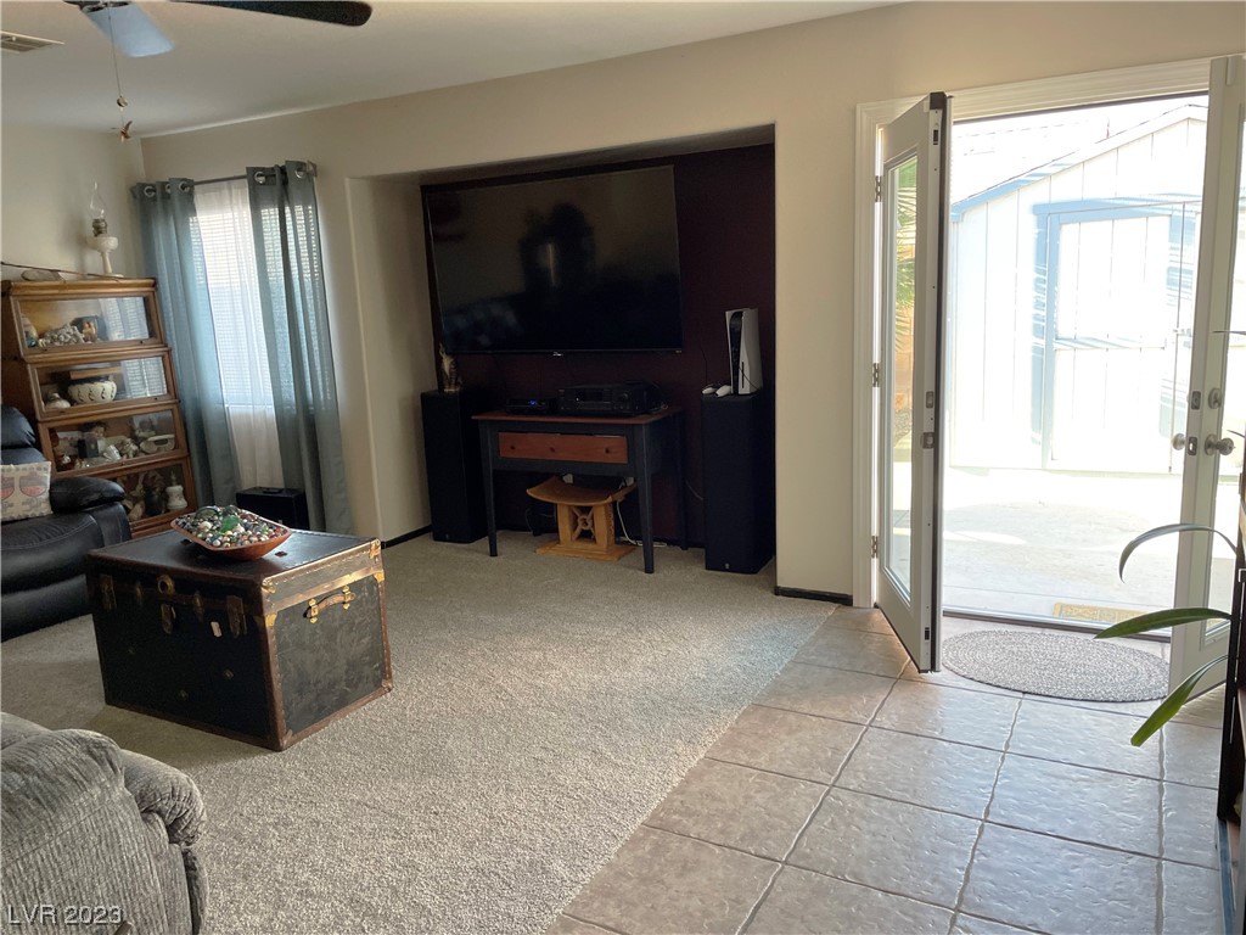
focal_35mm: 26
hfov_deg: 67.3
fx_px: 936
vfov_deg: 53.1
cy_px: 468
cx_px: 623
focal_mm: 4.2
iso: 100
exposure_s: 1/120
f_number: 1.6
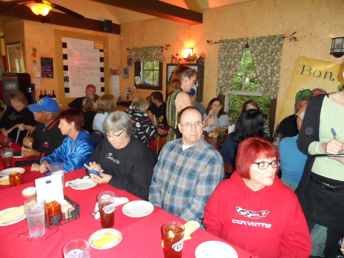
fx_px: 239
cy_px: 129
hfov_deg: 71.6
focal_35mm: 24
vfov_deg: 56.8
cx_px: 172
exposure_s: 1/30
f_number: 3.2
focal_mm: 4
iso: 400
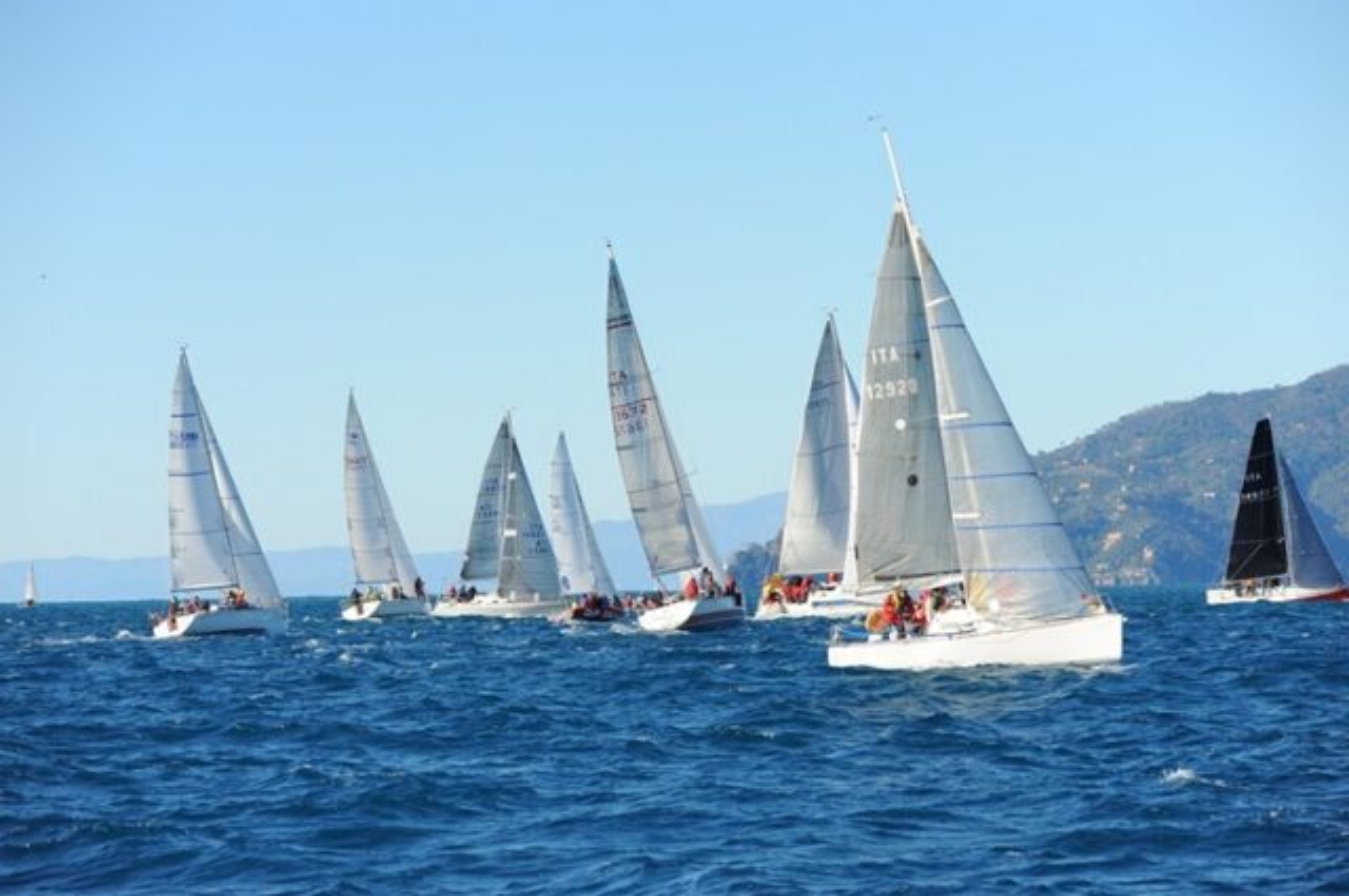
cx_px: 674
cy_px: 448
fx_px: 6175
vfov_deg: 8.3
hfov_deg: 12.5
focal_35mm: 165
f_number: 7.1
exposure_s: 1/2500
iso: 1000
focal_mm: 165
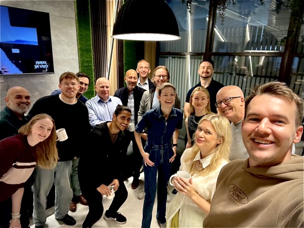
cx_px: 152
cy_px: 114
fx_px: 202
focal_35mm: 23
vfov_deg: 58.9
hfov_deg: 73.9
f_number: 2.2
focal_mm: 2.71
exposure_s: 1/49
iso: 160
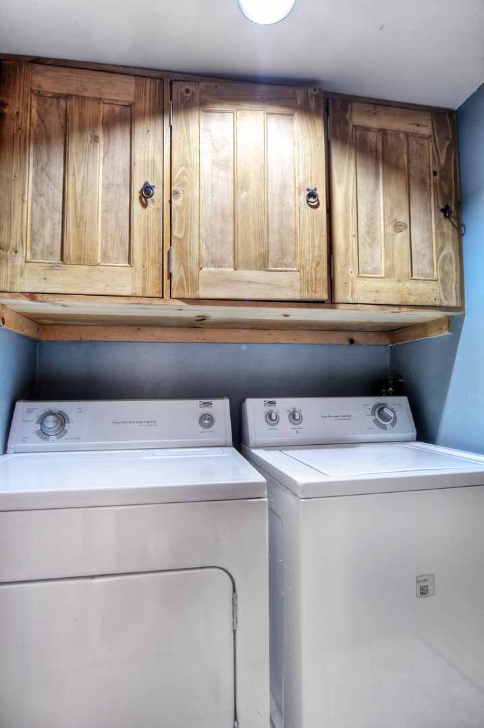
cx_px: 242
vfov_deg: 90.1
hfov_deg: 67.2
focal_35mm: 18
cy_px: 364
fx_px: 364
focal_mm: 12
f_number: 7.1
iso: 200
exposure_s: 1/1.3
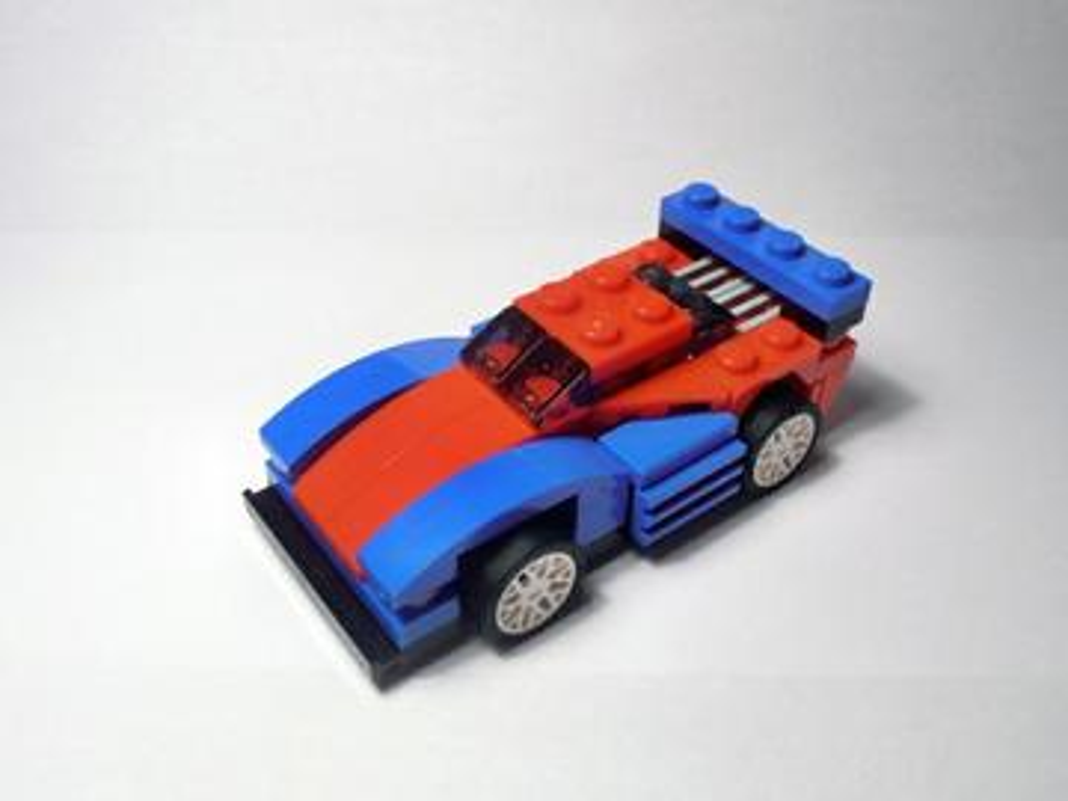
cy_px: 400
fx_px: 1142
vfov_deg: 38.7
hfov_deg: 50.1
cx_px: 534
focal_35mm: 37
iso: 80
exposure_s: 1/60
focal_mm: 6.61
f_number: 3.9
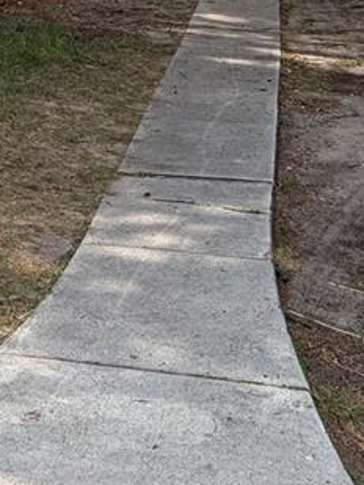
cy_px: -268
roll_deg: -2.1
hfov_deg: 13.5
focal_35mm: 101
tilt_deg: +3.6
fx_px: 1415
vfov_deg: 17.3
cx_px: -234
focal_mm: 5.96
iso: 50
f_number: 1.6
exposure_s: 1/1587
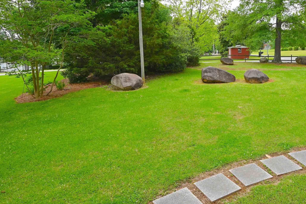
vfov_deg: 47.5
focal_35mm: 27
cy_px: 77
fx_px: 229
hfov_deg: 64.8
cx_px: 214
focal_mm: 12
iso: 140
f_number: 5.6
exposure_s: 1/250
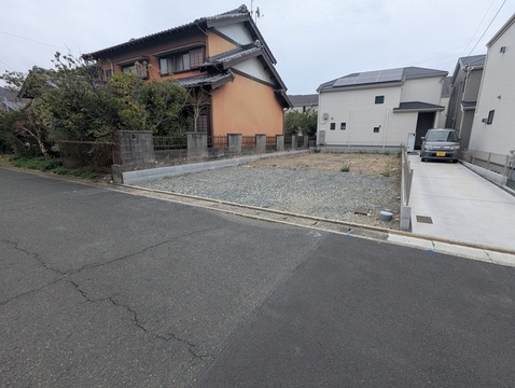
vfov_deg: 78.3
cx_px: 258
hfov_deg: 94.4
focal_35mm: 16
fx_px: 238
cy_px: 194
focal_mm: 2.35
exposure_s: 1/613
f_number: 2.2
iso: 55
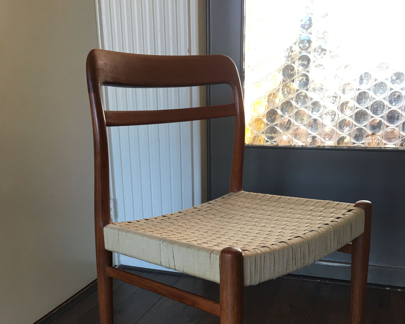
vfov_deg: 38.2
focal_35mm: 38
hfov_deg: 47.9
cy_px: 243
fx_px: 456
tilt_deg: -18.0
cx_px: 203
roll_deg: +0.7
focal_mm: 4.15
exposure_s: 1/33
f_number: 2.2
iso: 25
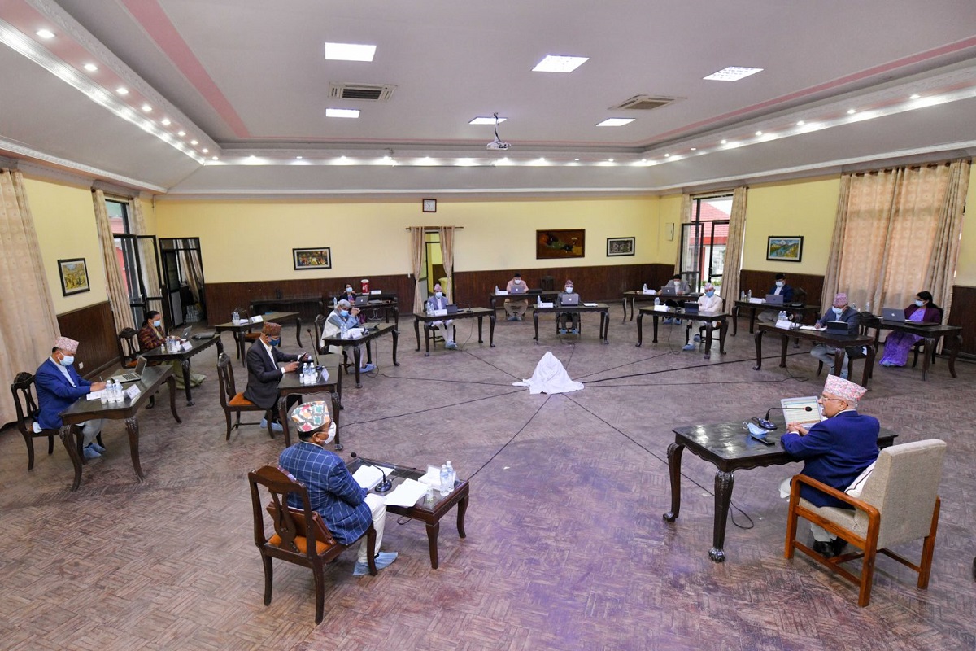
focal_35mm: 18
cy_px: 326
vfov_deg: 67.4
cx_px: 488
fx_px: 488
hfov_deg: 90.0
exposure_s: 1/80
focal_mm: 18
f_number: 4.5
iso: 1600
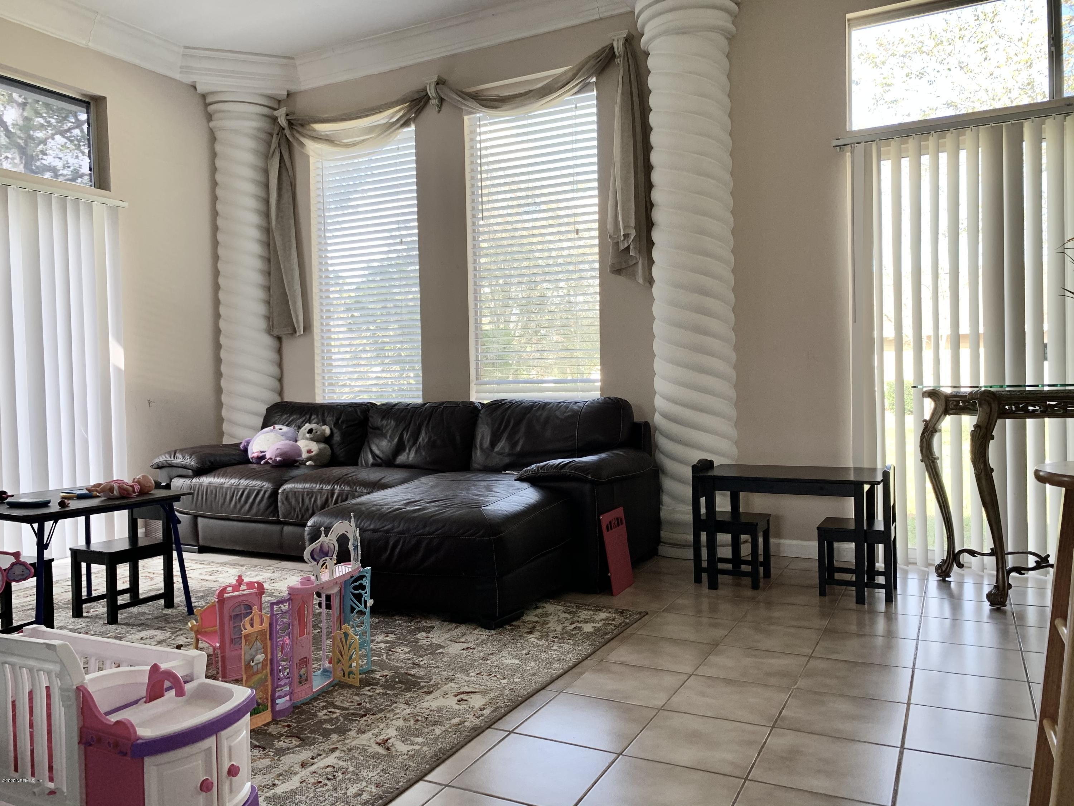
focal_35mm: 26
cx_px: 537
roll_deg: +0.7
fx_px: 807
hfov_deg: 67.3
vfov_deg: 53.1
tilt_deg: -0.4
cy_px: 403
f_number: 1.8
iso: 50
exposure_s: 1/121
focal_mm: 4.25
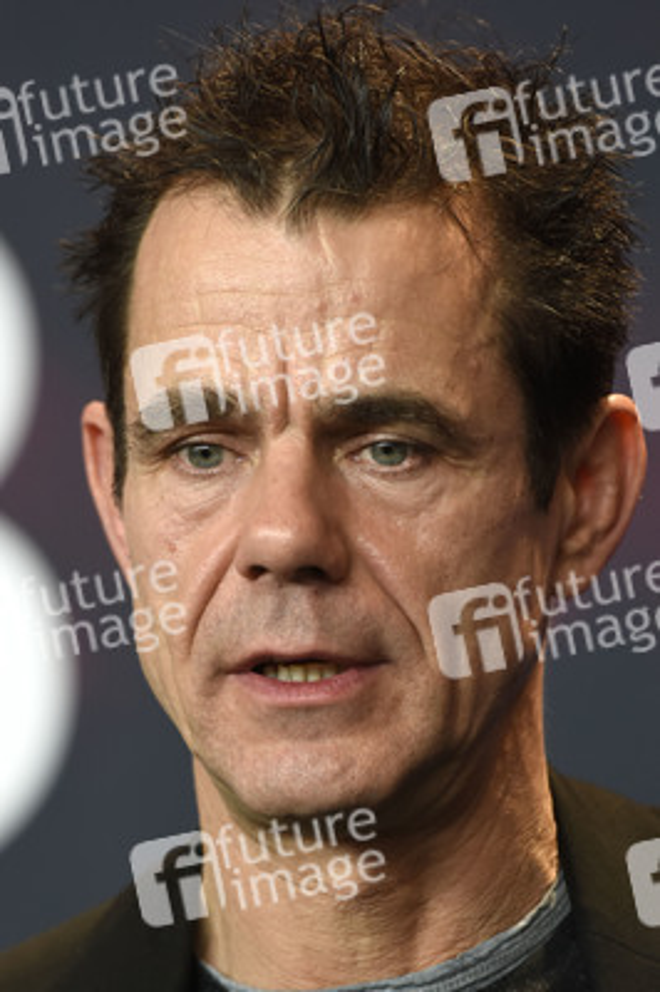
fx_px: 8264
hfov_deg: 4.6
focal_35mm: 300
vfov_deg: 6.9
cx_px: 330
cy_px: 496
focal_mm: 200
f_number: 3.2
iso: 640
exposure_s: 1/320
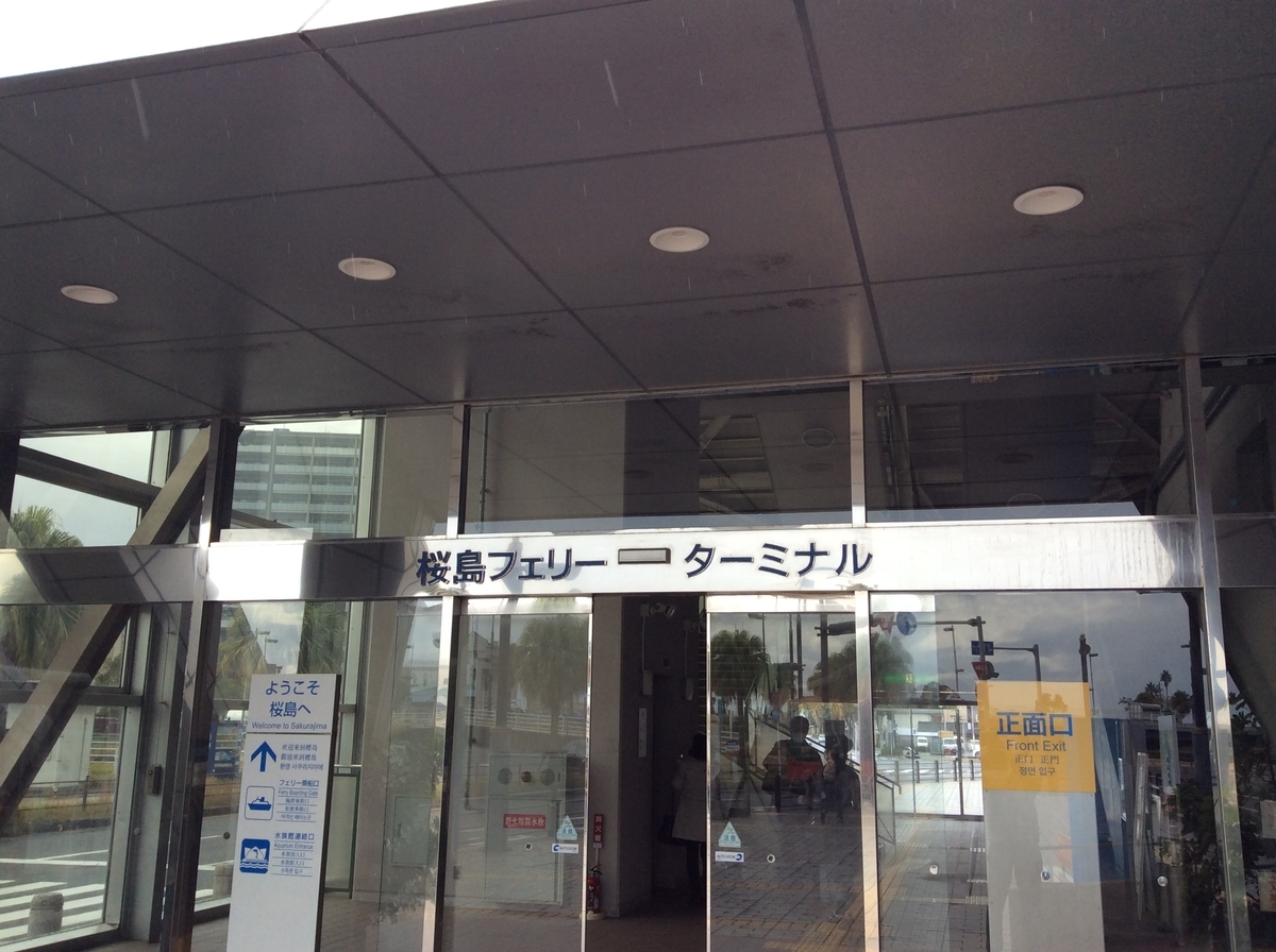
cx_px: 638
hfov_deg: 56.9
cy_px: 476
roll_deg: -1.8
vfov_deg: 44.0
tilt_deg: +11.6
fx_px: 1178
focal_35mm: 32
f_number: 2.4
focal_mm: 3.3
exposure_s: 1/252
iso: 32
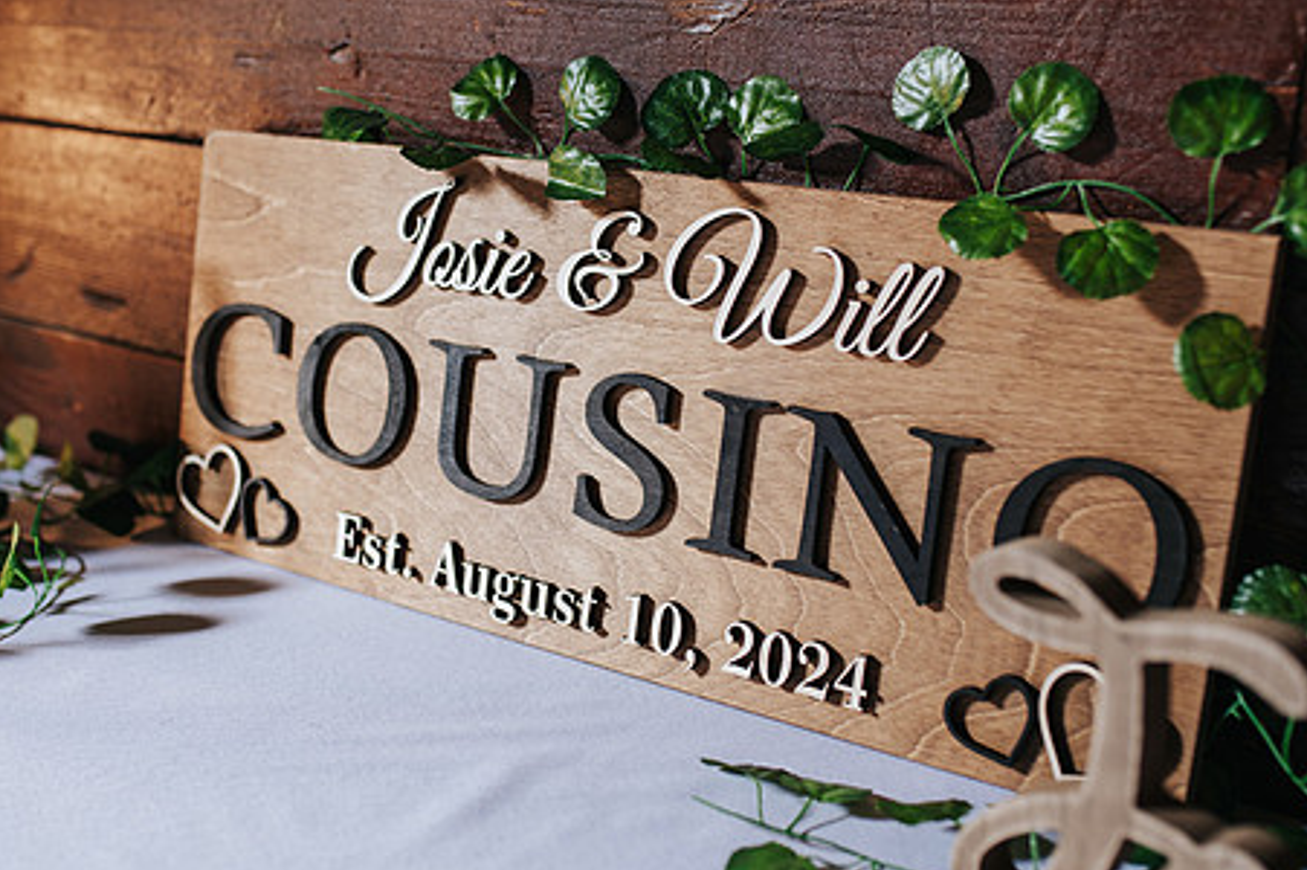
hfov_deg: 43.6
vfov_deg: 29.8
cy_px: 418
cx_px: 623
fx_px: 1633
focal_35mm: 45
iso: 500
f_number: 2.8
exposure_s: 1/50
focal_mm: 35
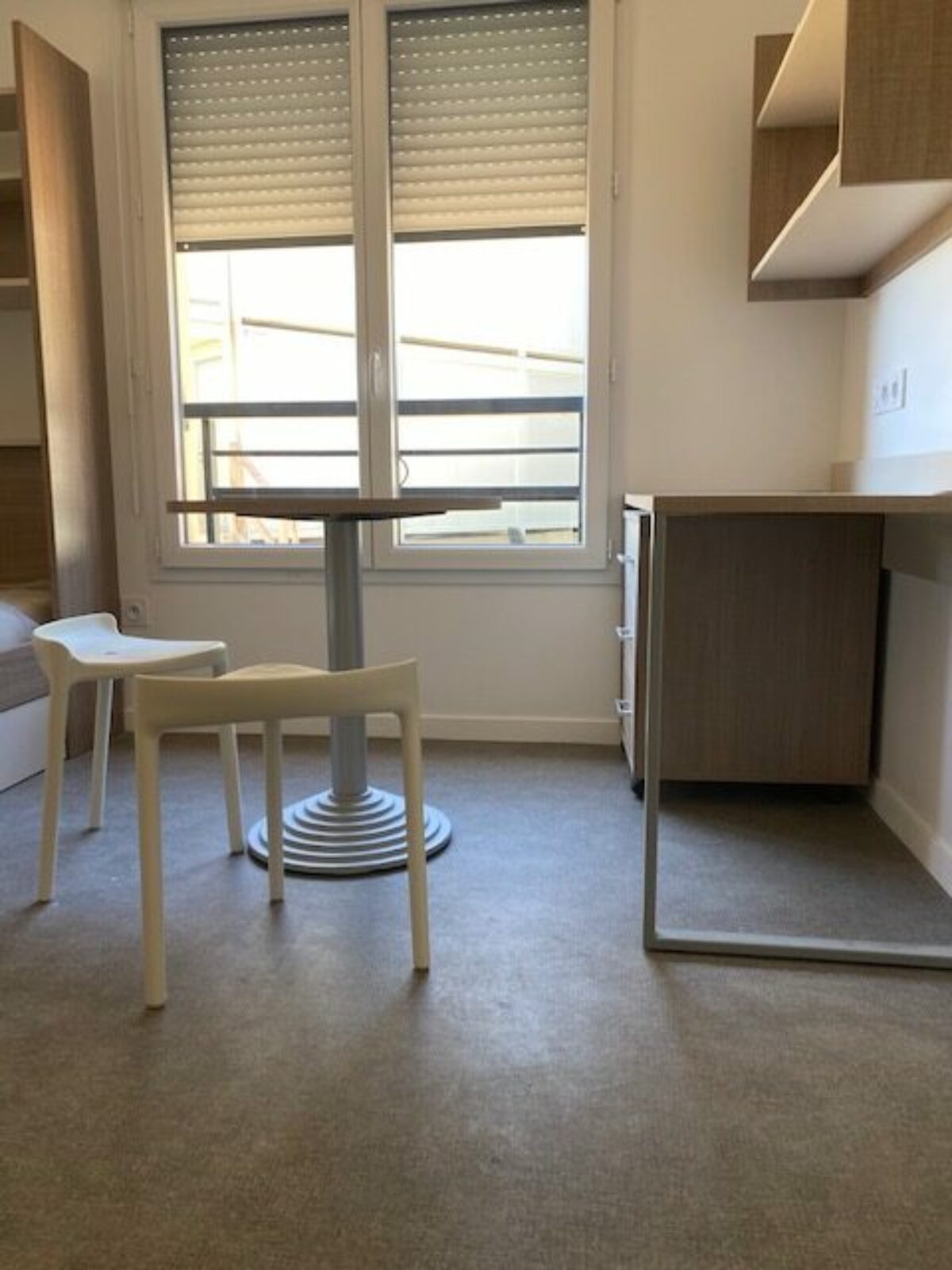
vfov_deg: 67.3
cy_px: 635
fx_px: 953
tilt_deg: -7.7
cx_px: 476
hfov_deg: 53.1
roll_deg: +0.9
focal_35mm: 26
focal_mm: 4.25
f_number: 1.8
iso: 125
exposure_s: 1/100
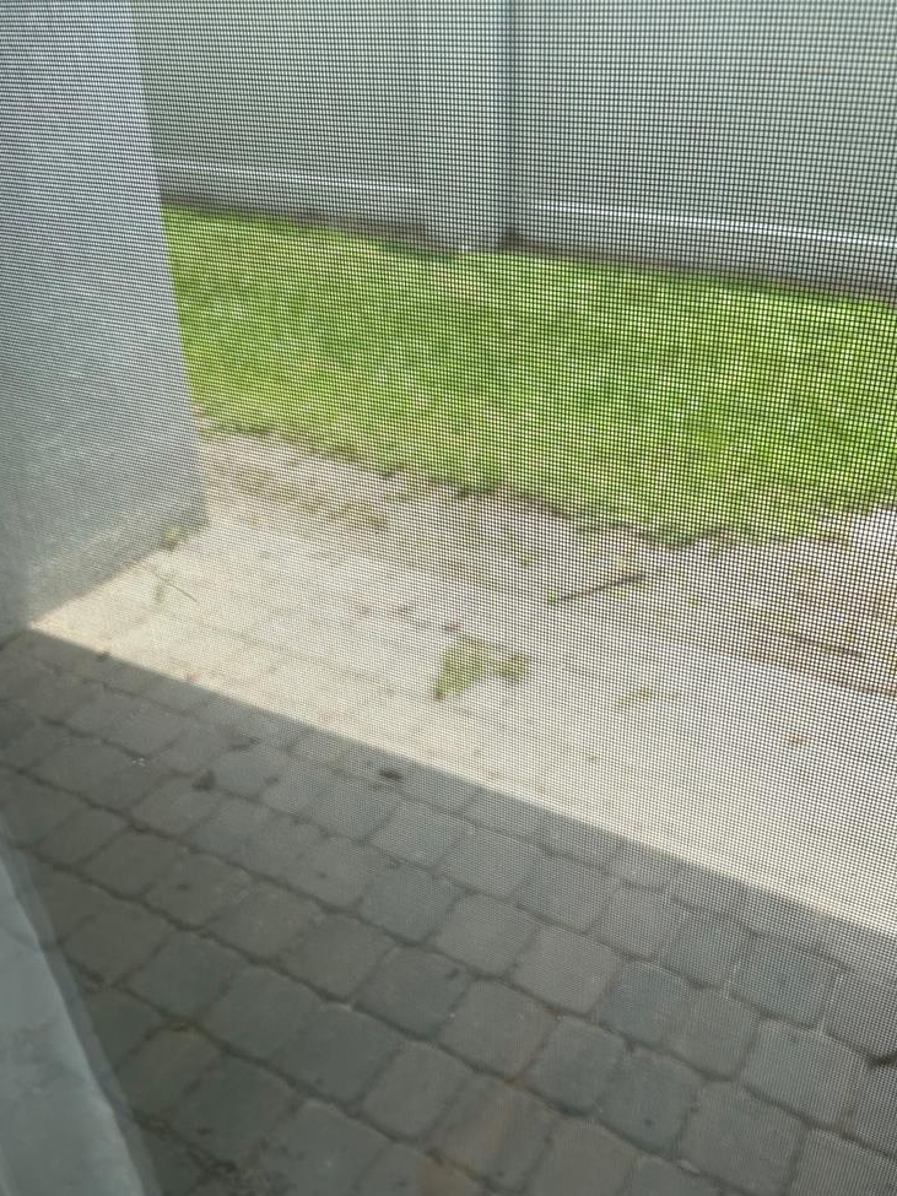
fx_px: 1106
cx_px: 507
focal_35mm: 32
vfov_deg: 56.8
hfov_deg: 44.1
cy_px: 619
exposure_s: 1/1431
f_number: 1.5
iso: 50
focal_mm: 5.7
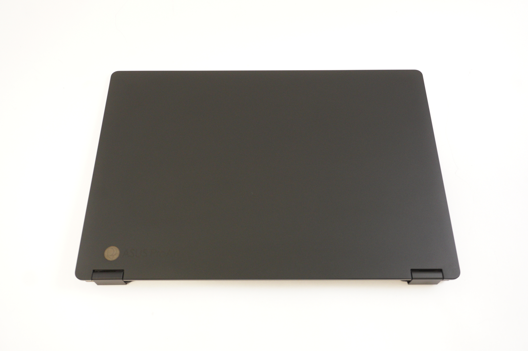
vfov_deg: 38.3
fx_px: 506
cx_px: 264
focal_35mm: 34
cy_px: 176
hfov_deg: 55.1
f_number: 5.6
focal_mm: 23
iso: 1600
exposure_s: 1/30
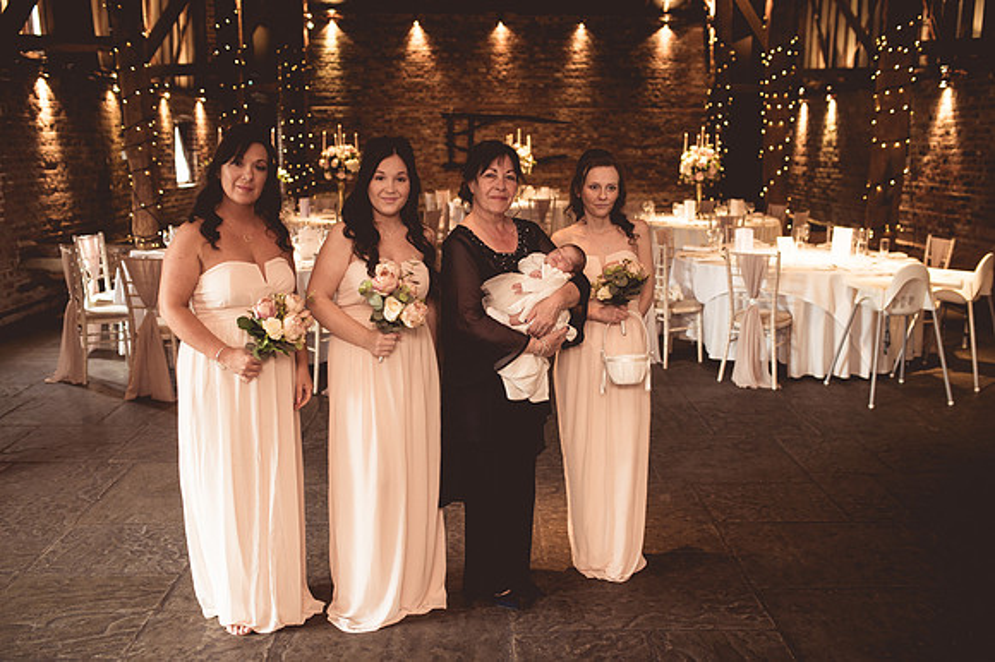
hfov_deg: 54.5
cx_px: 498
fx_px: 967
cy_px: 331
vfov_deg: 37.8
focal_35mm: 35
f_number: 2.5
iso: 640
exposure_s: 1/160
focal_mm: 35
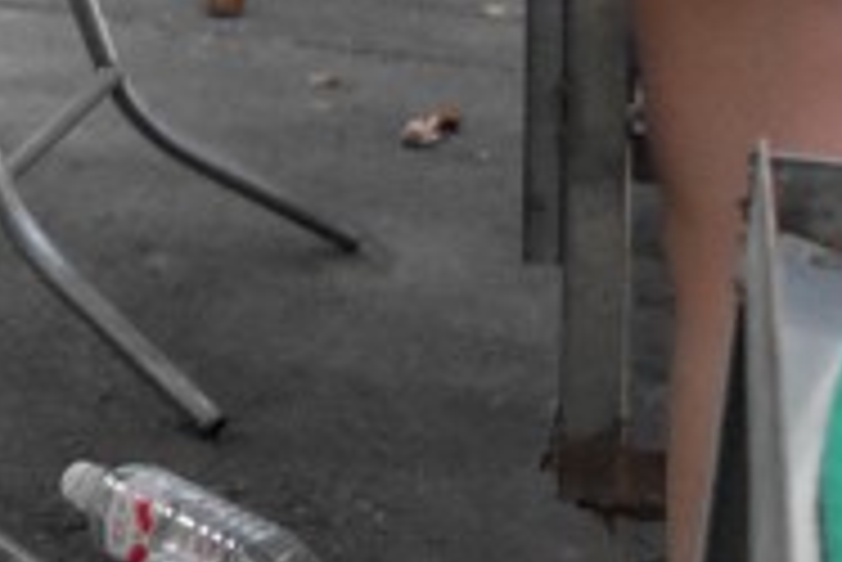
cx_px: -928
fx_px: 3651
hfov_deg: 11.6
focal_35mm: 156
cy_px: -400
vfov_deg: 8.5
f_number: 3.5
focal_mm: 18
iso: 3200
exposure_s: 1/350
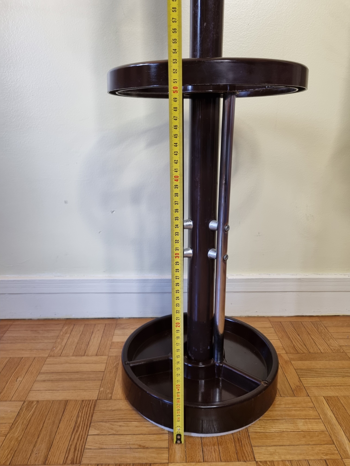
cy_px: 233
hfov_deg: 53.1
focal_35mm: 26
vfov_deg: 67.3
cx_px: 175
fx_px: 351
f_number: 1.8
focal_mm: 5.4
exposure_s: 1/100
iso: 250
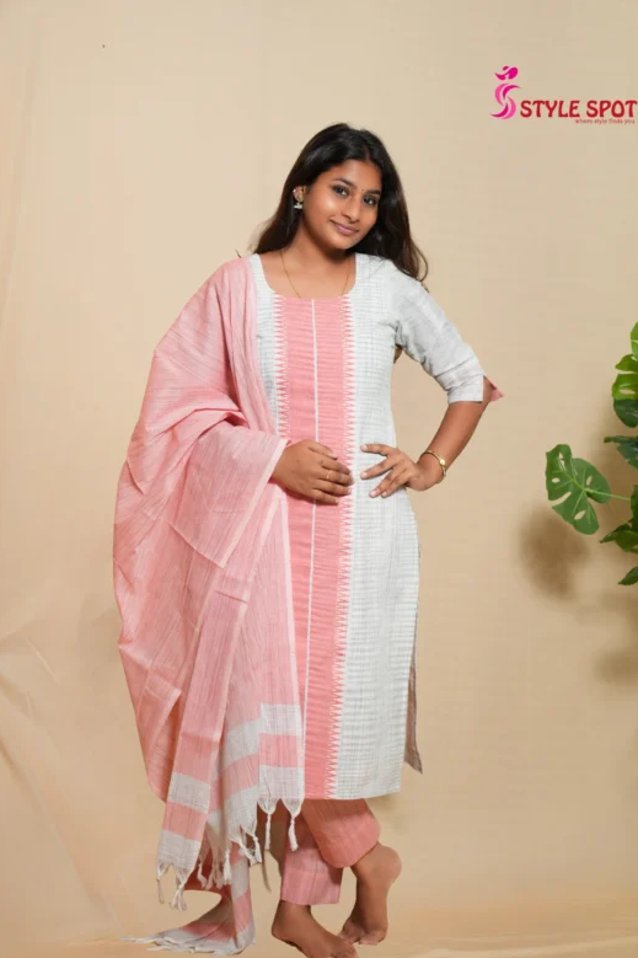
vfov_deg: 26.0
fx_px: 2074
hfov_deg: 17.5
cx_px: 328
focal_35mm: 78
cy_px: 496
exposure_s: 1/160
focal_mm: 50
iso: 320
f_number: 1.8
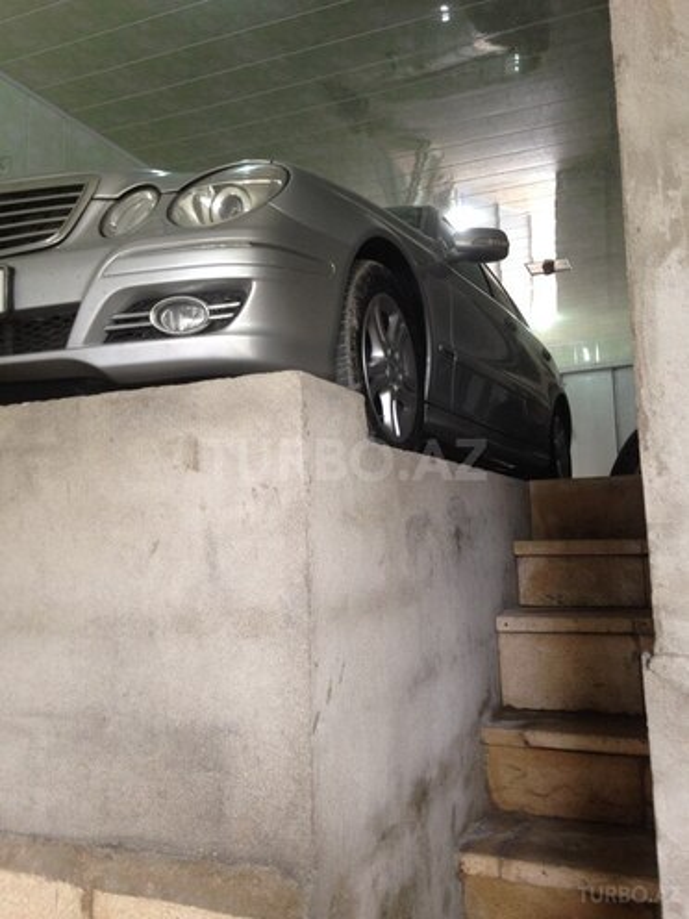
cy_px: 460
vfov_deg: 55.4
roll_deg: +0.2
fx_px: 876
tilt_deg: +11.0
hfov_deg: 42.9
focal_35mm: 33
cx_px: 344
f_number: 2.4
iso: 80
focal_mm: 4.12
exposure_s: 1/20
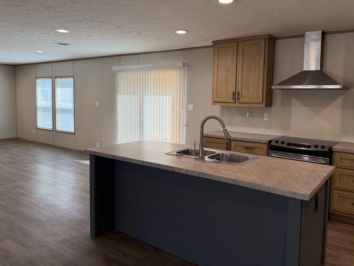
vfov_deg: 51.2
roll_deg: -0.6
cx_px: 195
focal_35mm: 27
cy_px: 118
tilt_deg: -4.8
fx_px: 276
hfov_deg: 65.2
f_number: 1.78
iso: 200
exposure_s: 1/172
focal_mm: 6.76
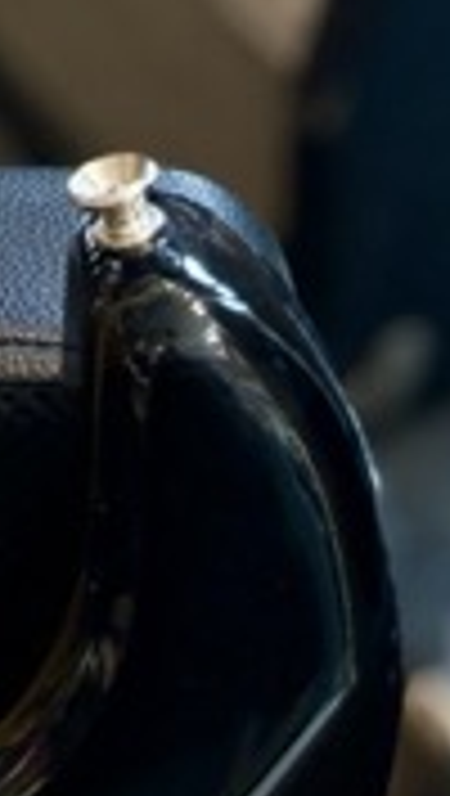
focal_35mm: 160
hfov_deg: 7.2
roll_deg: +1.8
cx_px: -549
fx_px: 3383
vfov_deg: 10.7
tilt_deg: -16.3
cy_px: -1322
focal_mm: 5.96
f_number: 1.6
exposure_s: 1/60
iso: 80
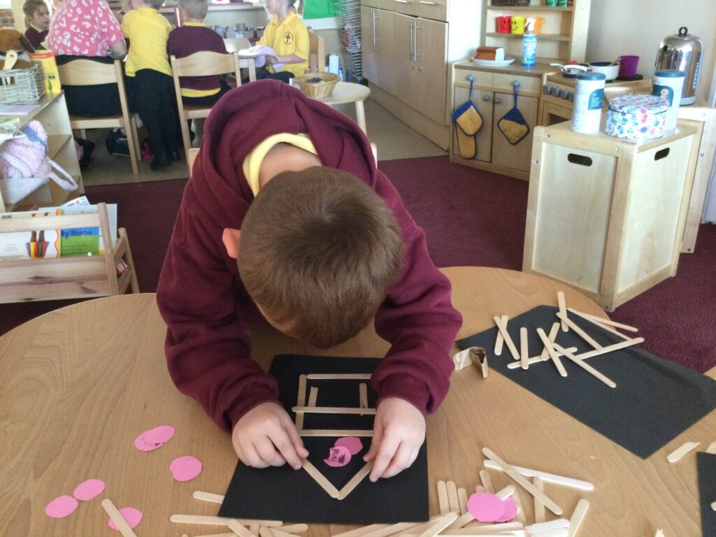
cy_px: 268
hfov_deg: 58.4
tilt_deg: -23.5
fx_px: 641
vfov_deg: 45.4
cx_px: 358
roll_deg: +0.7
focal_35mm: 31
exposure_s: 1/33
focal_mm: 3.3
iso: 250
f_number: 2.4
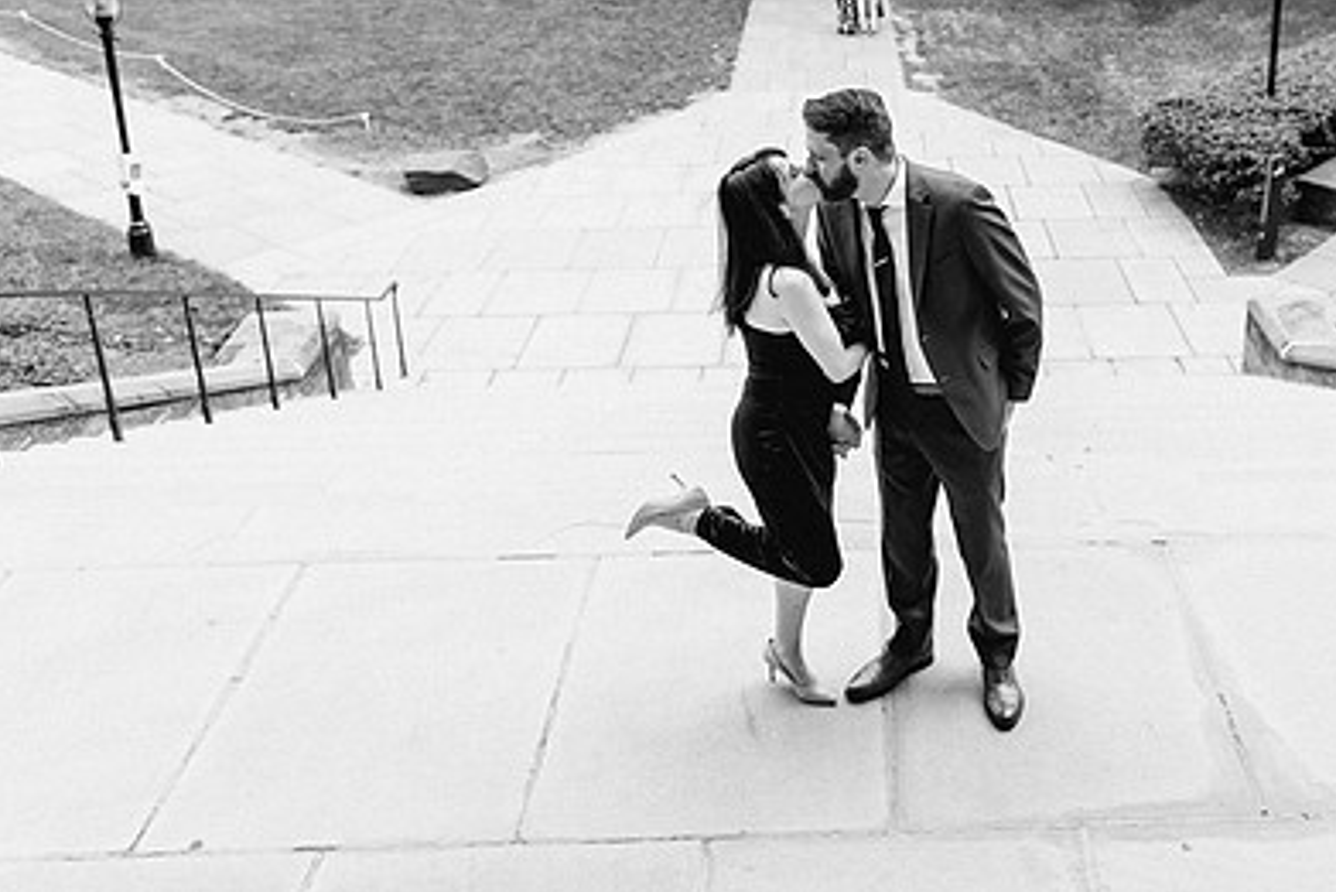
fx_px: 1411
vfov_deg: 34.4
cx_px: 908
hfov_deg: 49.6
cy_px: 226
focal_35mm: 38
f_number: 2.8
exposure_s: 1/500
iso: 400
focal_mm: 24
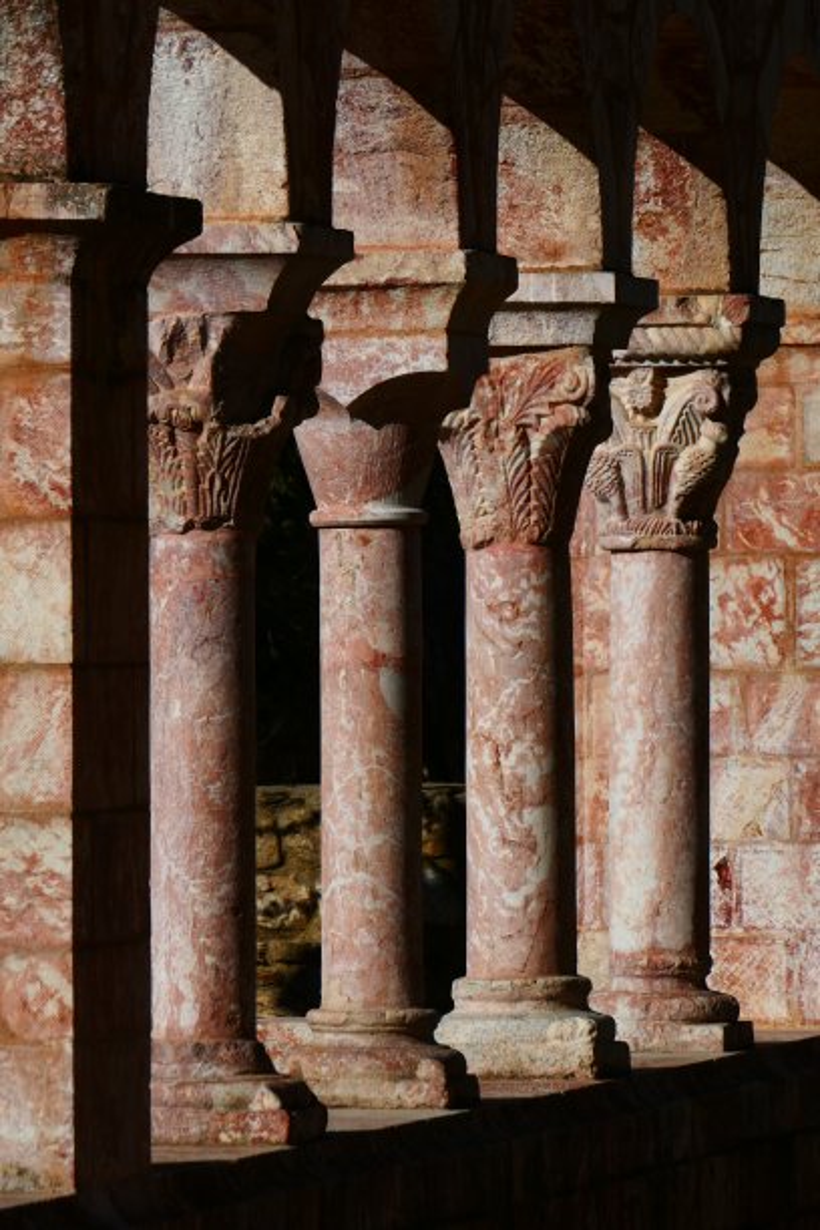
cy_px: 615
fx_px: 11821
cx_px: 410
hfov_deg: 4.0
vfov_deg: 6.0
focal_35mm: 346
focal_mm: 126.36
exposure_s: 1/1600
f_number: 8
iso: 125
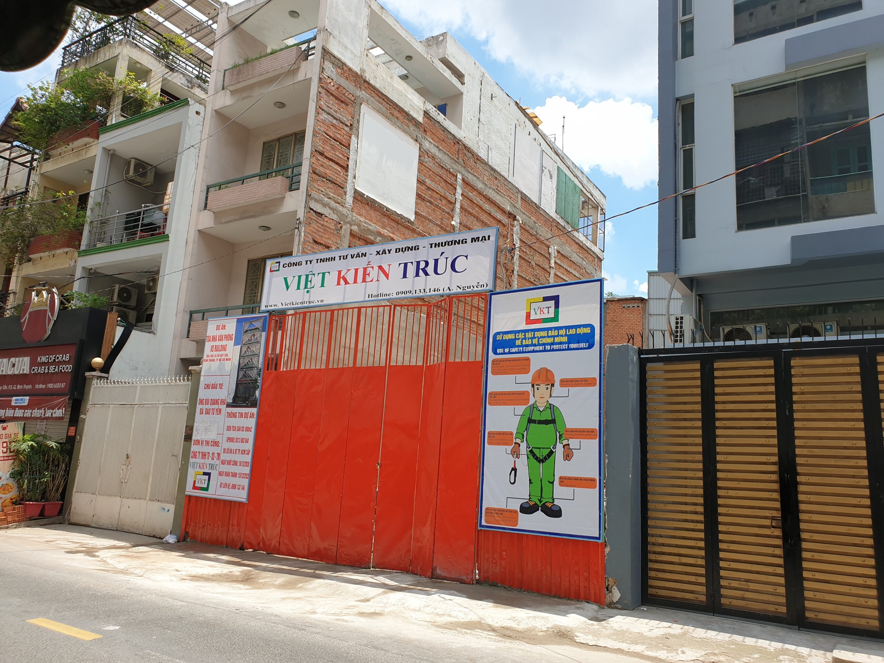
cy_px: 332
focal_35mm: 26
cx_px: 442
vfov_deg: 53.1
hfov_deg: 67.3
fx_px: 664
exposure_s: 1/1056
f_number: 2.4
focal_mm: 4.3
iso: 50
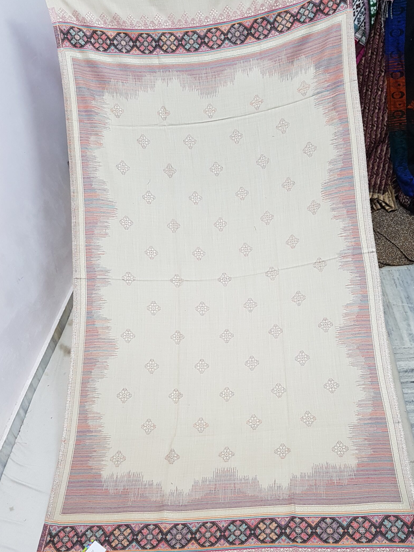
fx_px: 510
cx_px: 236
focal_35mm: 32
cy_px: 307
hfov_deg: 44.0
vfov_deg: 56.7
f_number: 1.7
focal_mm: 4.2
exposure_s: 1/25
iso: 160
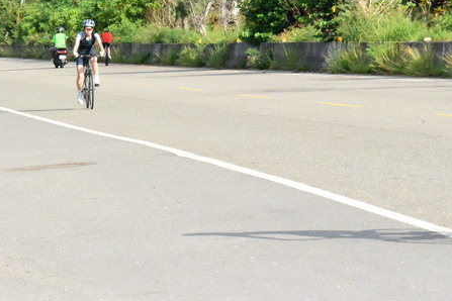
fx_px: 3616
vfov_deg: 4.8
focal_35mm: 288
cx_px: 79
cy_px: 48
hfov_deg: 7.1
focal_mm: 165
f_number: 20
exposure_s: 1/4000
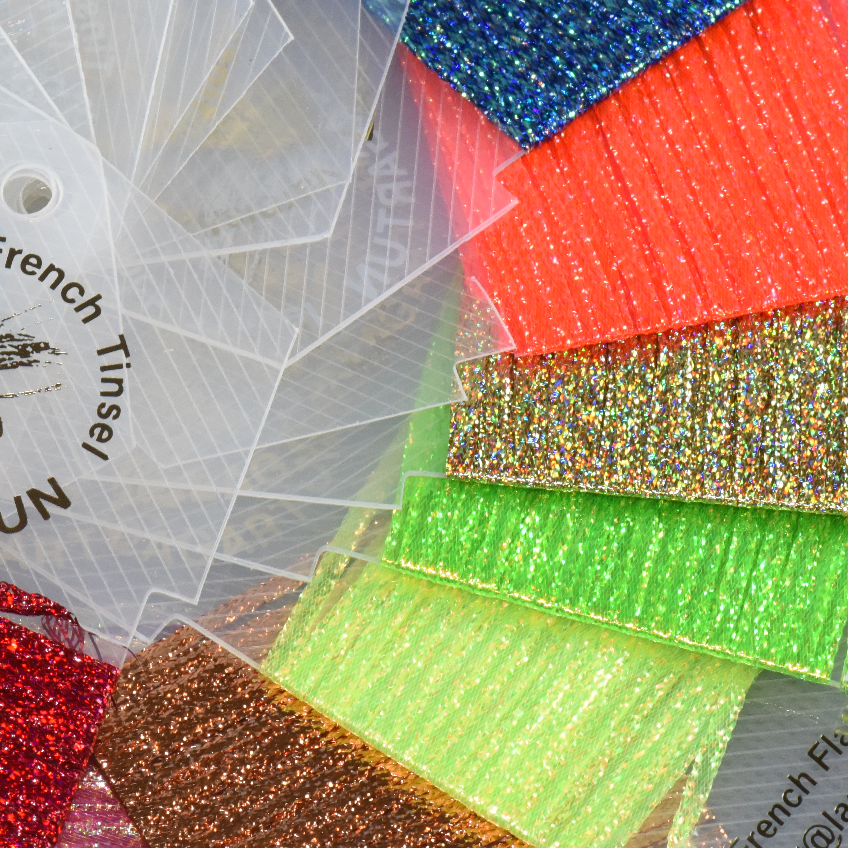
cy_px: 180
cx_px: 76
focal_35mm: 269
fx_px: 7455
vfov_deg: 6.5
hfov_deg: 6.5
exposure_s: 1/60
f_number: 18
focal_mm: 105
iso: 1600
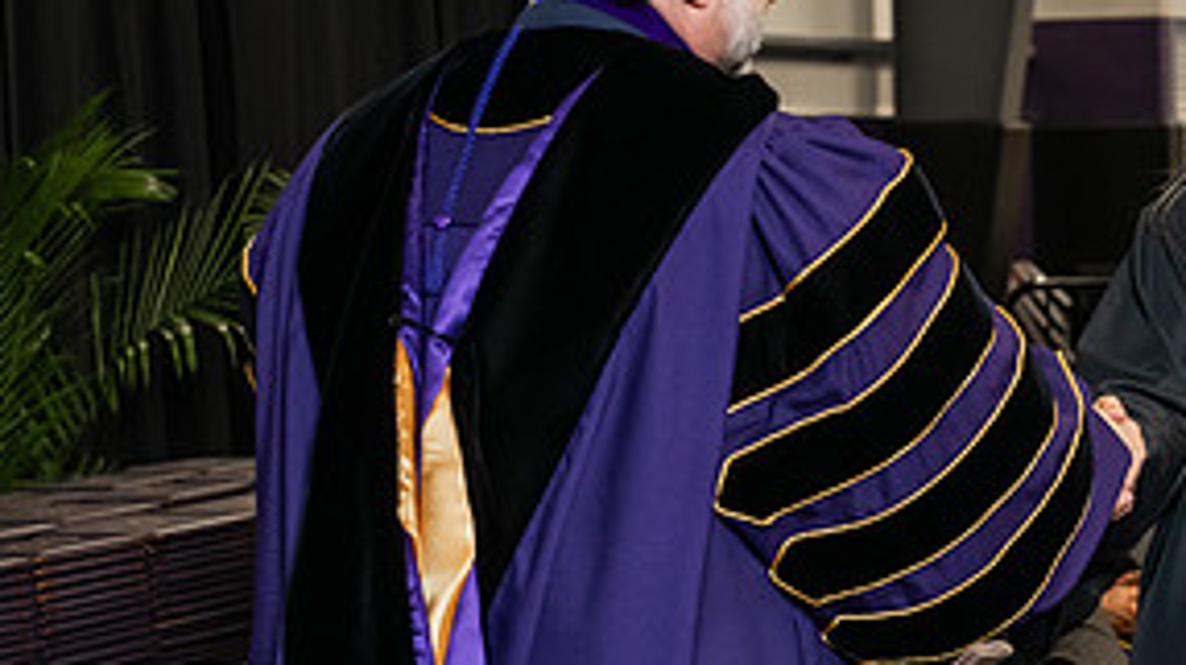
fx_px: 3991
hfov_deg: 16.7
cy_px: 279
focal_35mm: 127
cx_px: 1045
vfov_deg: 9.5
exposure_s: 1/200
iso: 2500
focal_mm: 60
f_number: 5
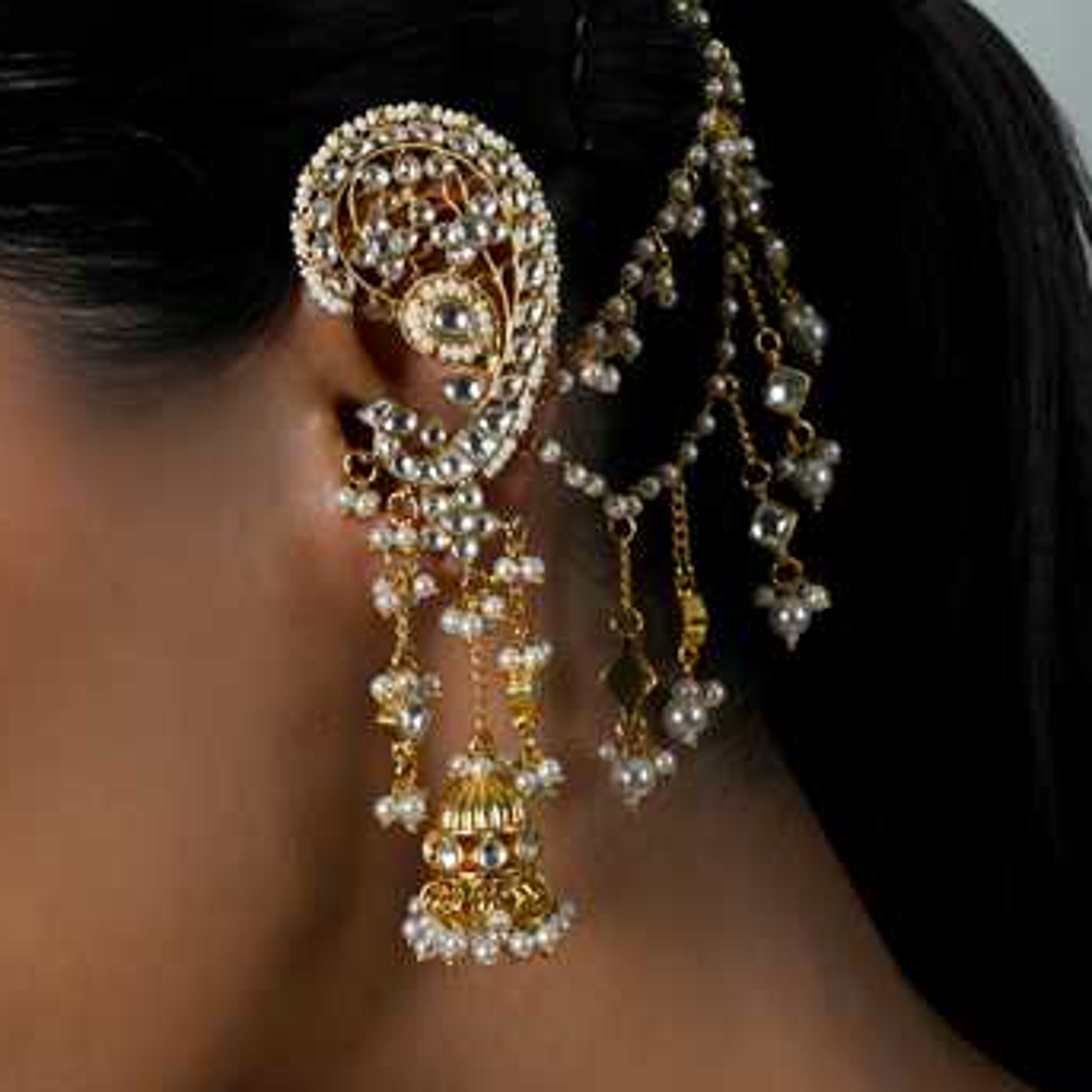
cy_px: 425
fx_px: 2320
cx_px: 541
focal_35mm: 65
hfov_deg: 26.5
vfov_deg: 26.4
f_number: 7.1
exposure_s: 1/125
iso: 500
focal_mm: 50
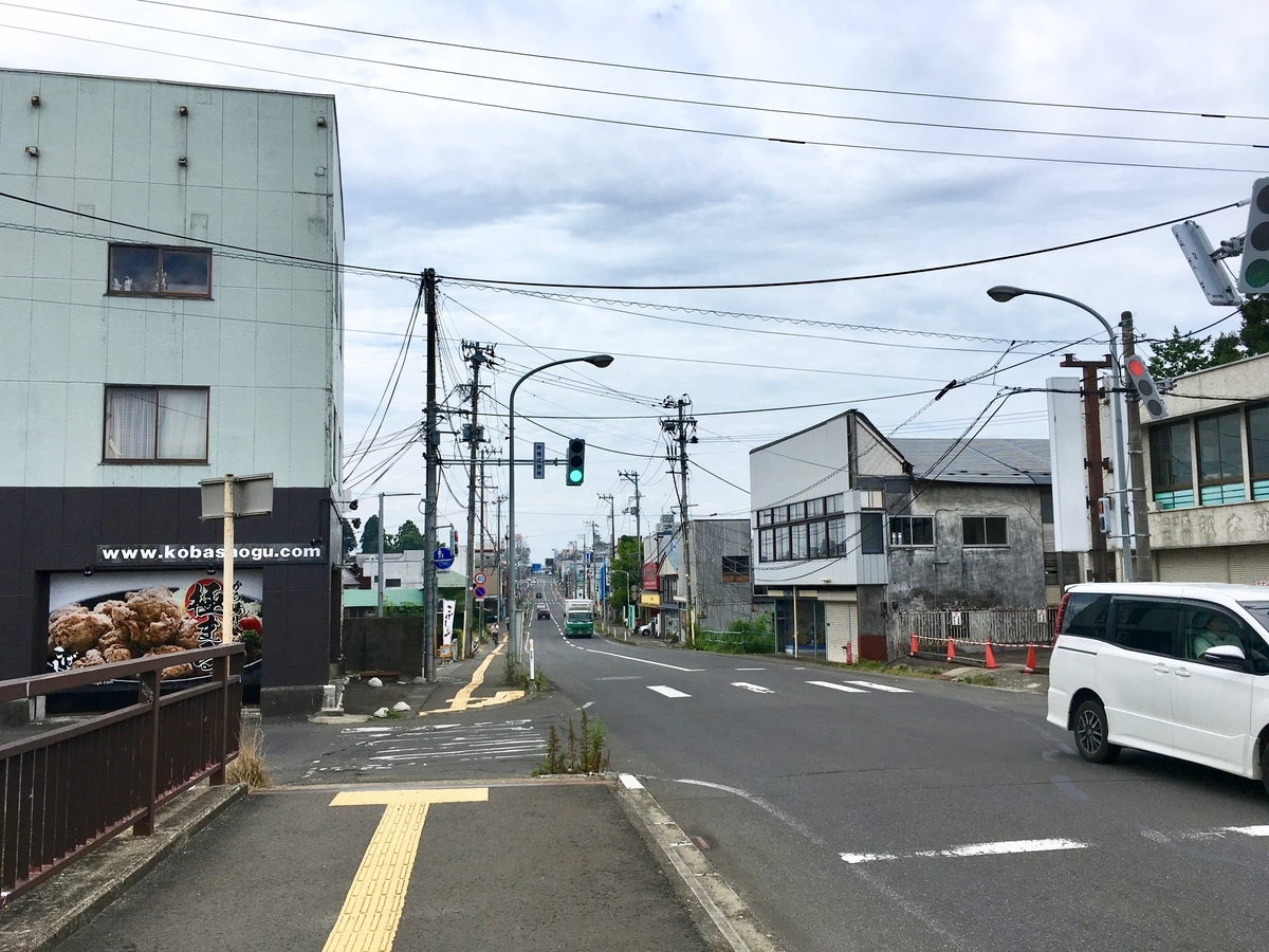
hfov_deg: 61.7
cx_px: 634
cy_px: 476
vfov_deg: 48.2
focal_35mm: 29
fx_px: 1063
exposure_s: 1/1282
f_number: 2.2
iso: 25
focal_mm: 4.15
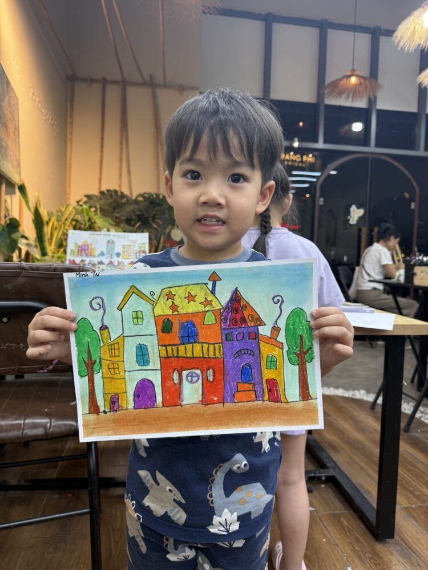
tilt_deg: -3.5
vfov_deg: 71.6
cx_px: 214
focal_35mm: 24
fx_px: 396
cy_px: 285
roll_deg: -1.5
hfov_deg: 56.8
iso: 100
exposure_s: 1/100
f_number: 1.78
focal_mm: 6.76
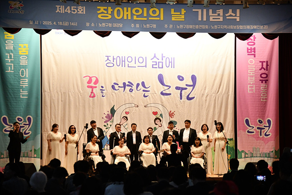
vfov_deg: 17.5
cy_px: 98
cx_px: 146
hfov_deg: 26.0
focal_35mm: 78
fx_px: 633
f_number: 5.6
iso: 3200
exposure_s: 1/500
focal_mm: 78
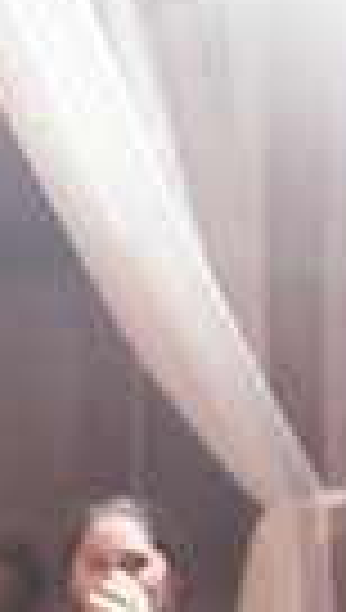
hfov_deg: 4.2
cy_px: 839
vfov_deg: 7.7
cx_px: -872
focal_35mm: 277
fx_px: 4496
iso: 1000
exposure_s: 1/200
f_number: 2.8
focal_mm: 62
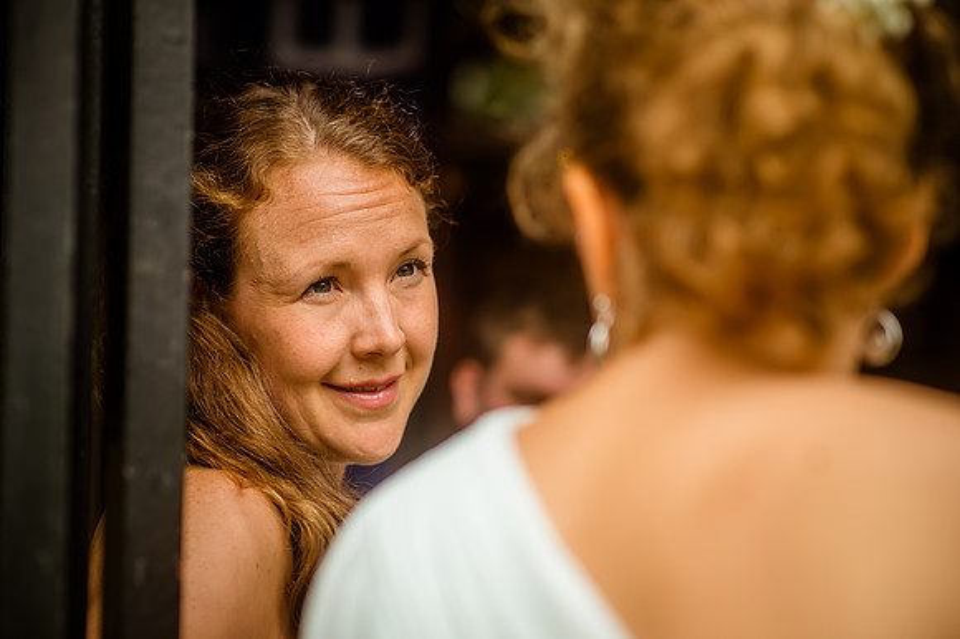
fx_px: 2265
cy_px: 320
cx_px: 480
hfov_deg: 23.9
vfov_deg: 16.1
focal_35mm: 85
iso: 450
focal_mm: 85
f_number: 2.8
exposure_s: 1/2500
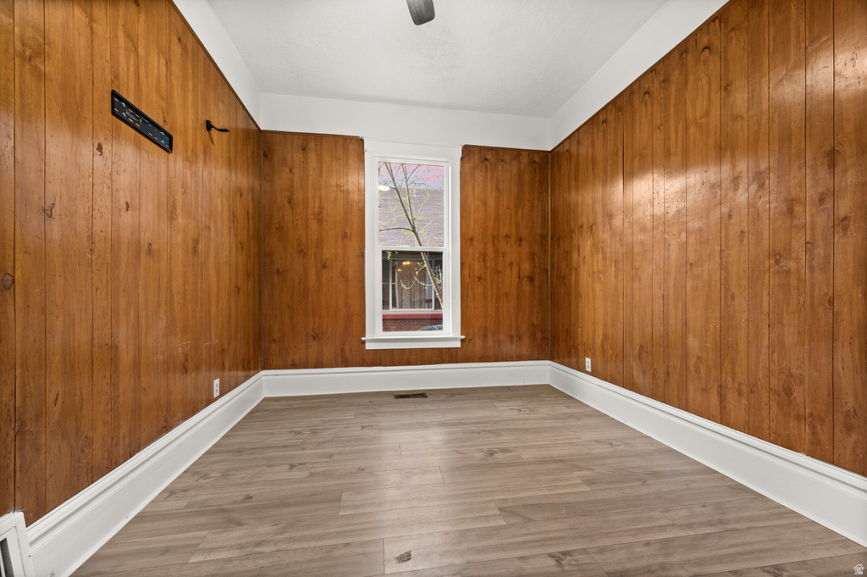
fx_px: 337
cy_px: 288
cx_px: 434
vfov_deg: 81.1
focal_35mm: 14
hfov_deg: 104.3
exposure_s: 1/3
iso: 500
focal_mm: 14
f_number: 7.1
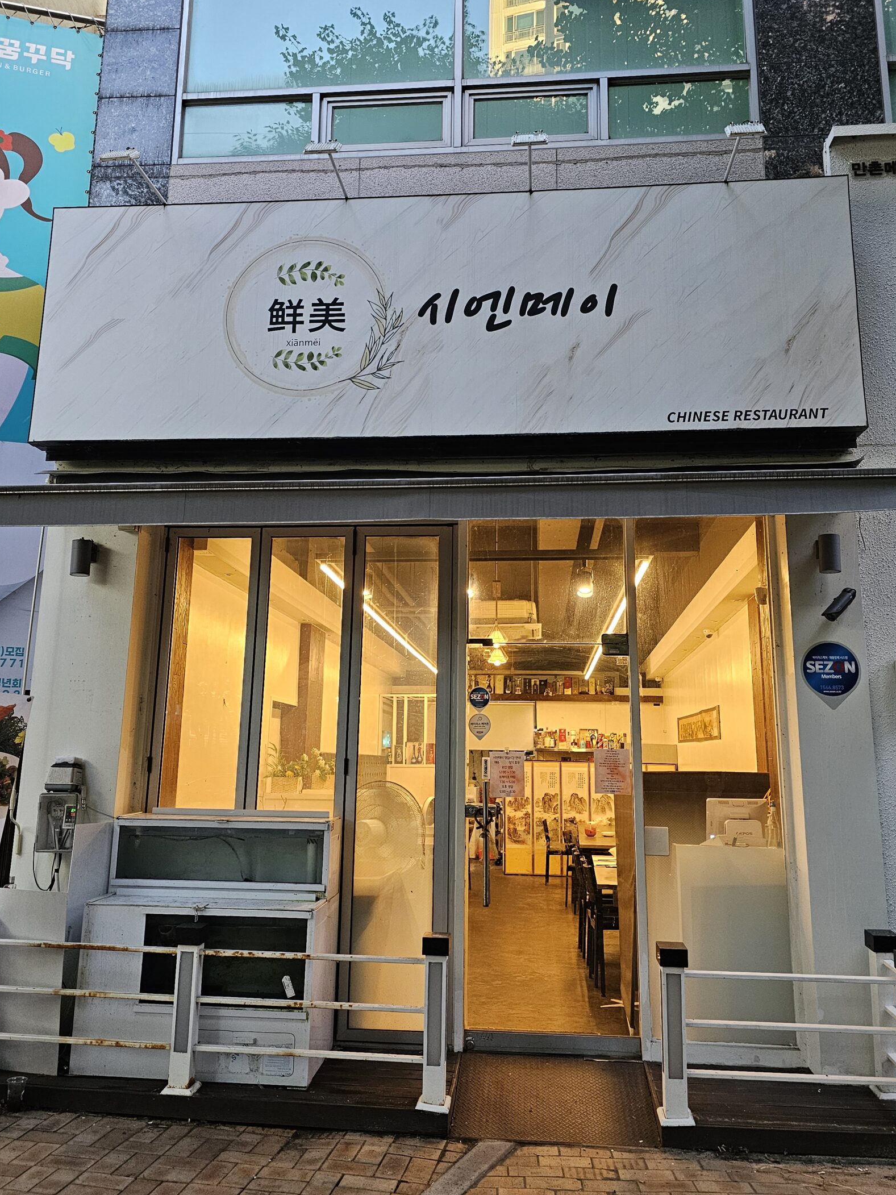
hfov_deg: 49.7
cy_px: 559
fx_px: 966
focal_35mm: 28
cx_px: 455
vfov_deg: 63.4
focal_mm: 6.3
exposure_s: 1/120
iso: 320
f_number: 1.7
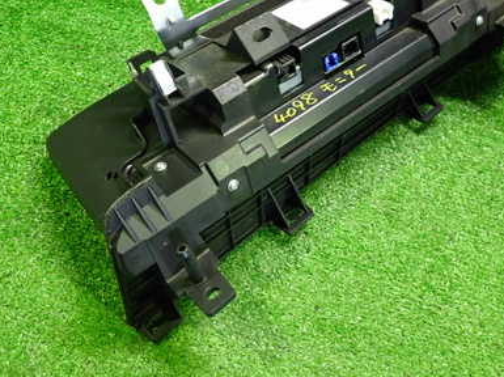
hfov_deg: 47.8
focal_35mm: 39
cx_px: 288
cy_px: 117
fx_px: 567
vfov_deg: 36.3
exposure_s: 1/30
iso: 640
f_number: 2
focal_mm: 4.5
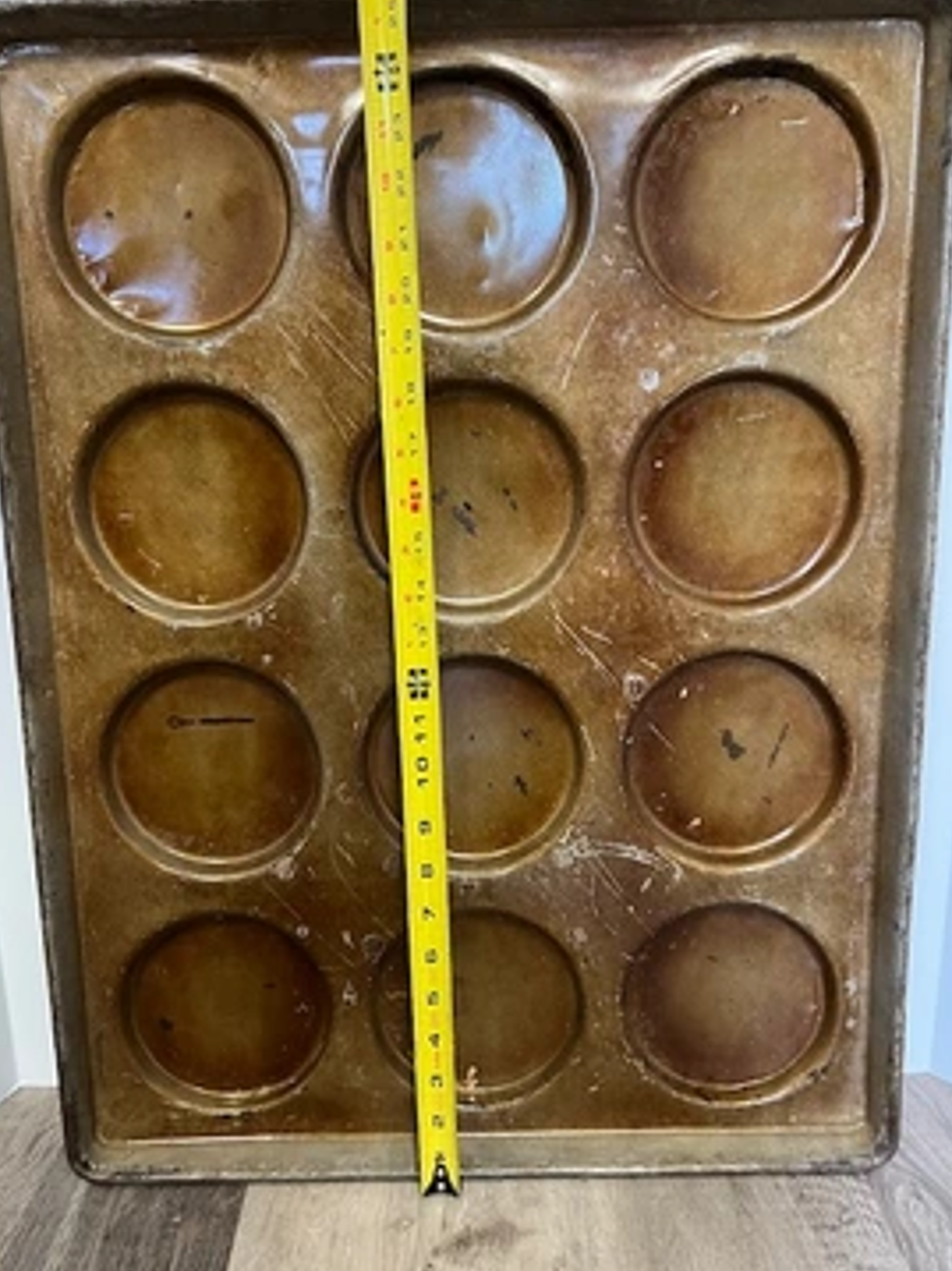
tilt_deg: -13.9
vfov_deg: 61.7
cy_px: 651
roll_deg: +3.3
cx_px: 453
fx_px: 1064
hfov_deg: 48.2
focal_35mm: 29
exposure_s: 1/60
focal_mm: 5.7
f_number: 1.5
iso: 250
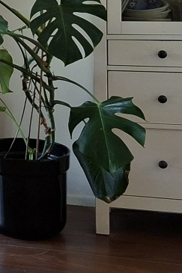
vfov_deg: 19.0
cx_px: -225
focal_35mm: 105
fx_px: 797
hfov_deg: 11.3
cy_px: 3
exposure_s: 1/100
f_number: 1.8
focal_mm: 5.54
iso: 125
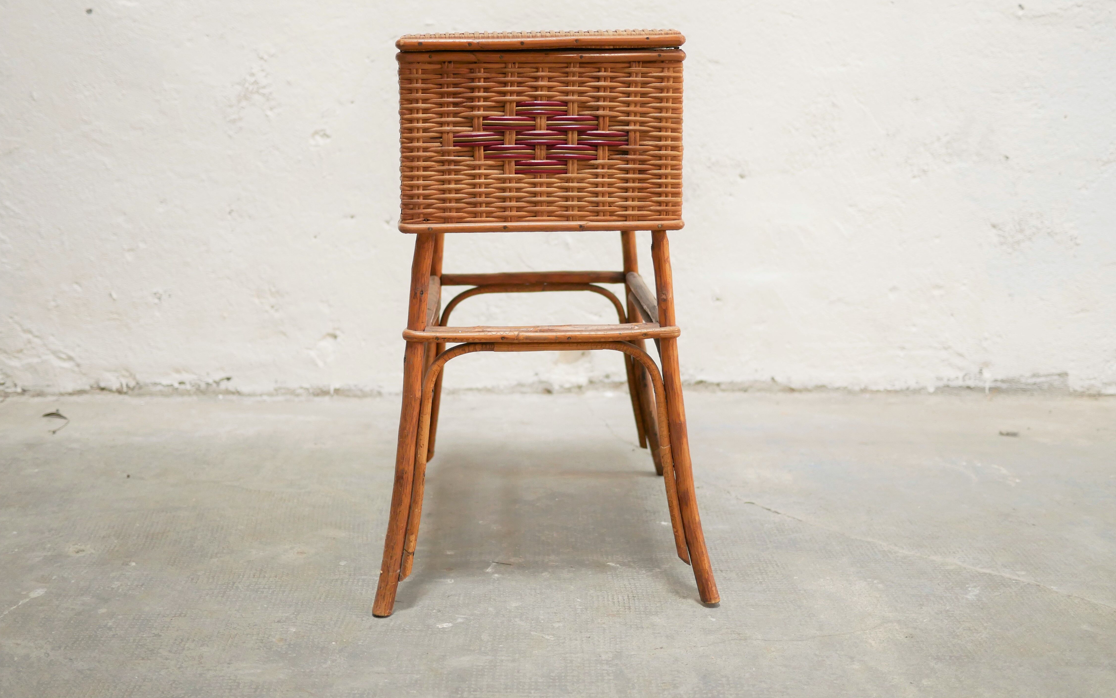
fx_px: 1308
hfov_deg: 46.2
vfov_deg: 29.8
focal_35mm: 43
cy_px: 282
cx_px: 559
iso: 640
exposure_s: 1/60
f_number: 1.7
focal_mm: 20
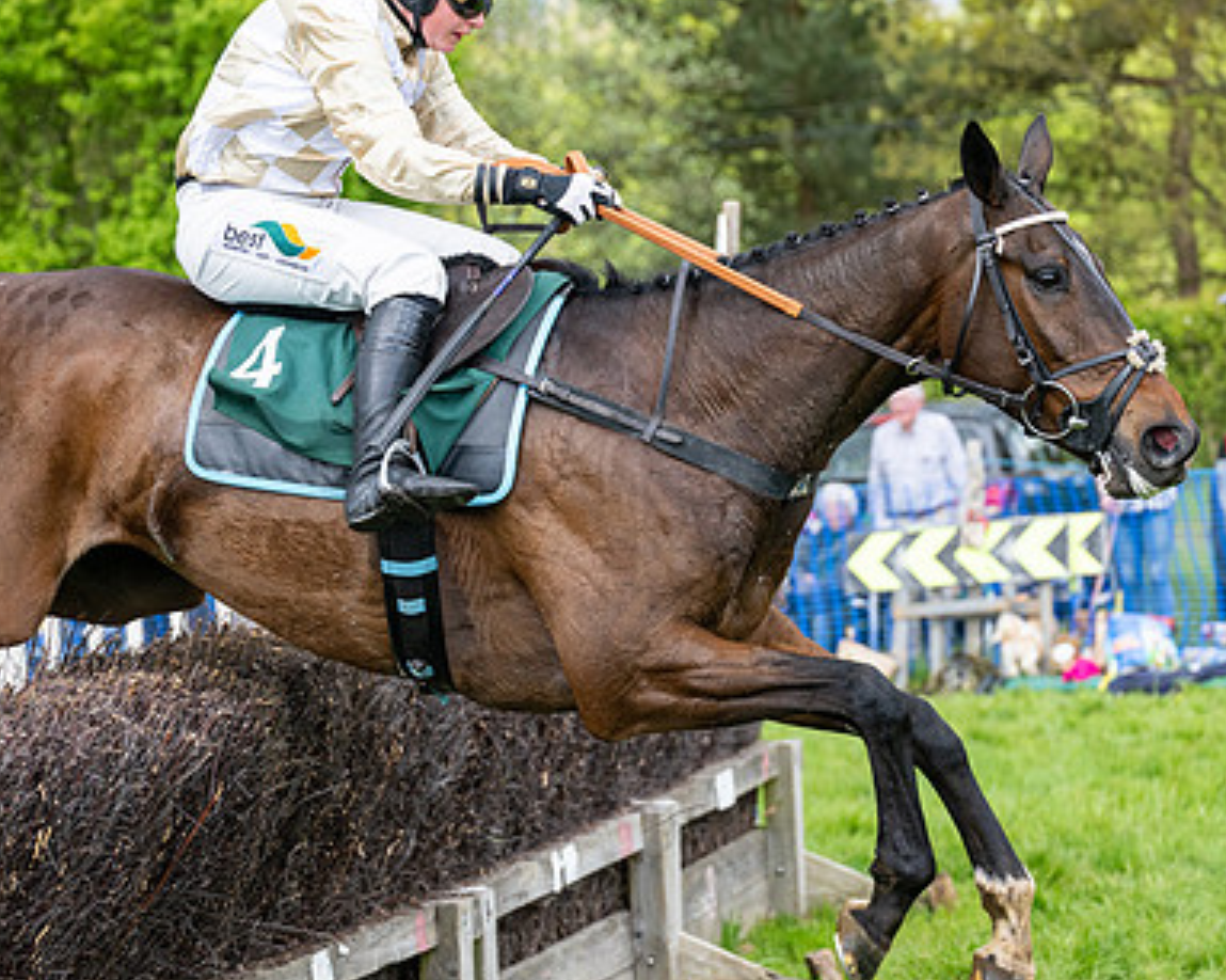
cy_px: 487
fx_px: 4207
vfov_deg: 13.3
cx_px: 512
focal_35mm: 116
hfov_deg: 16.6
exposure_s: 1/2500
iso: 400
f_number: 2.8
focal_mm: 70
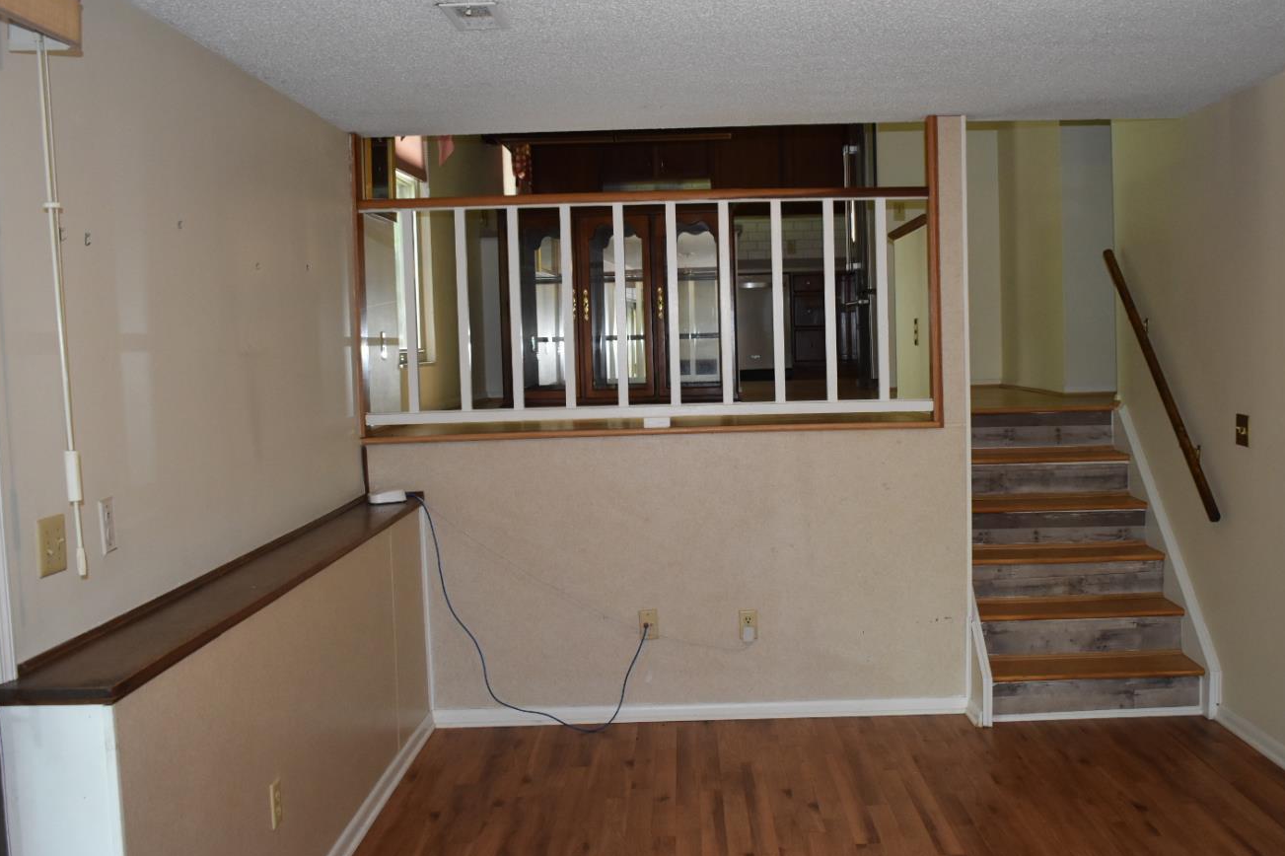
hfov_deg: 50.6
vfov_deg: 35.0
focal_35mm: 38
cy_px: 438
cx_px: 713
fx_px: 1356
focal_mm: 22
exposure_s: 1/125
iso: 1400
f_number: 3.8
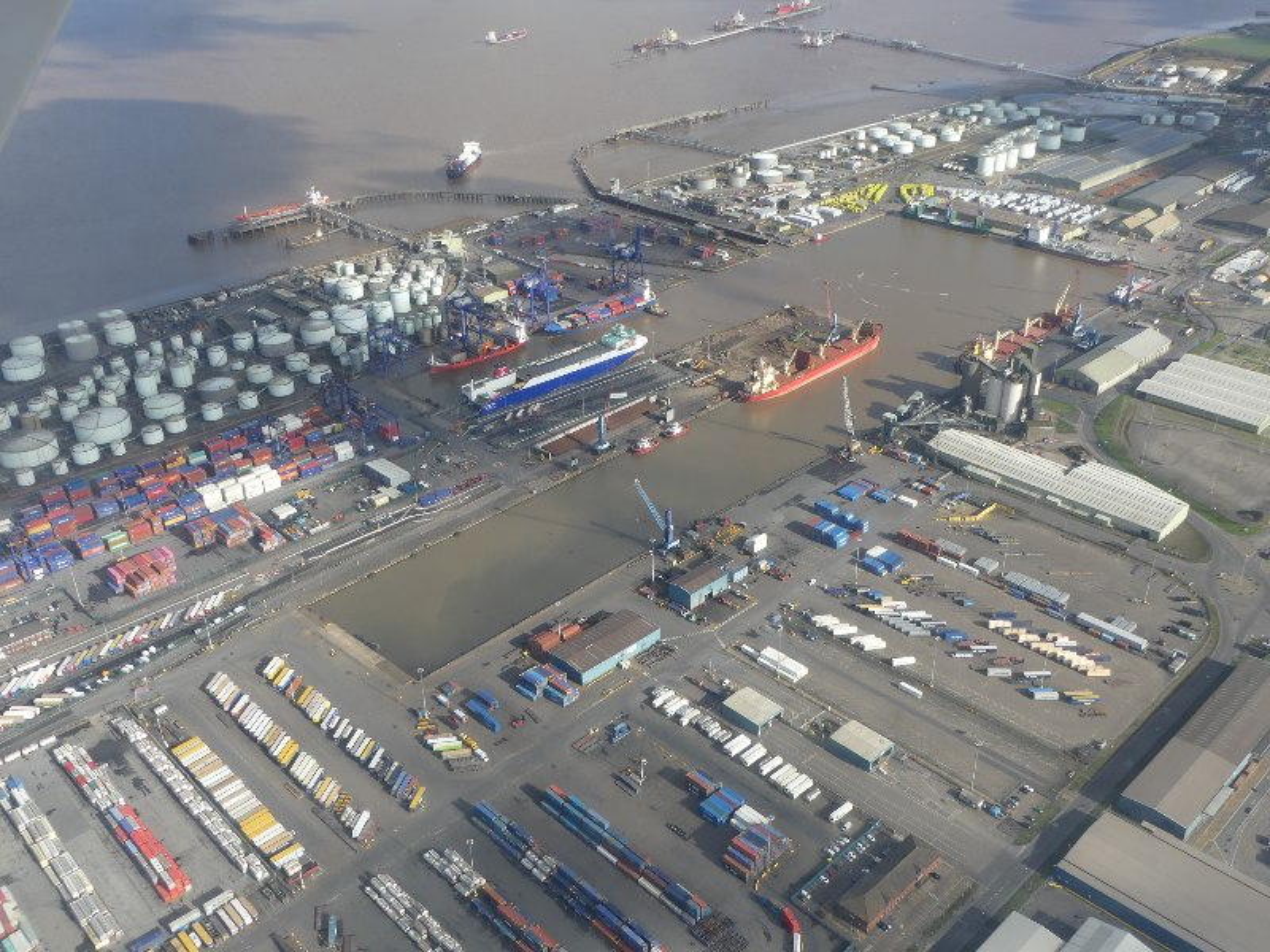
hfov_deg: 56.8
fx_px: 1174
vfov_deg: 44.2
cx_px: 635
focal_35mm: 32
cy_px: 476
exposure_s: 1/640
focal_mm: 5.7
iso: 100
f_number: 4
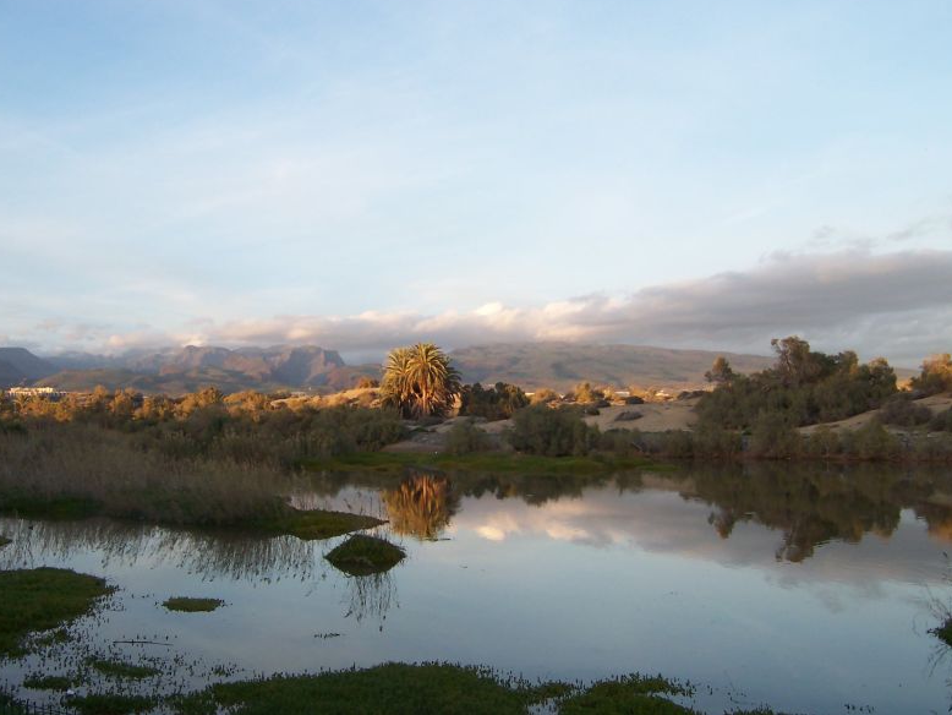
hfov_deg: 50.1
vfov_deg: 38.7
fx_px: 1018
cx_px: 477
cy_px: 349
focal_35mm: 37
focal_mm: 5.6
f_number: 3.4
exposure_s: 1/180
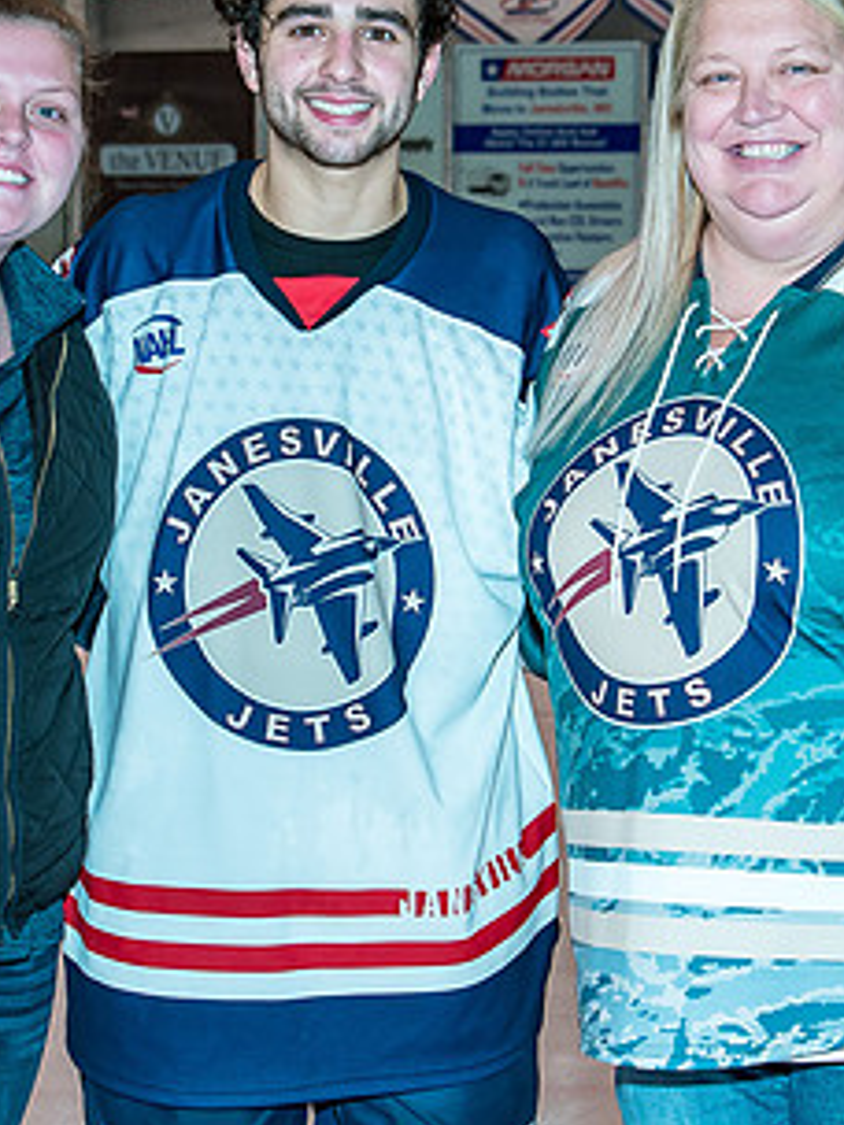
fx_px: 3609
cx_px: 358
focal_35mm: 111
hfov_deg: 13.3
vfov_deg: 17.7
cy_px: 372
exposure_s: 1/200
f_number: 4.5
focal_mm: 32
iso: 200
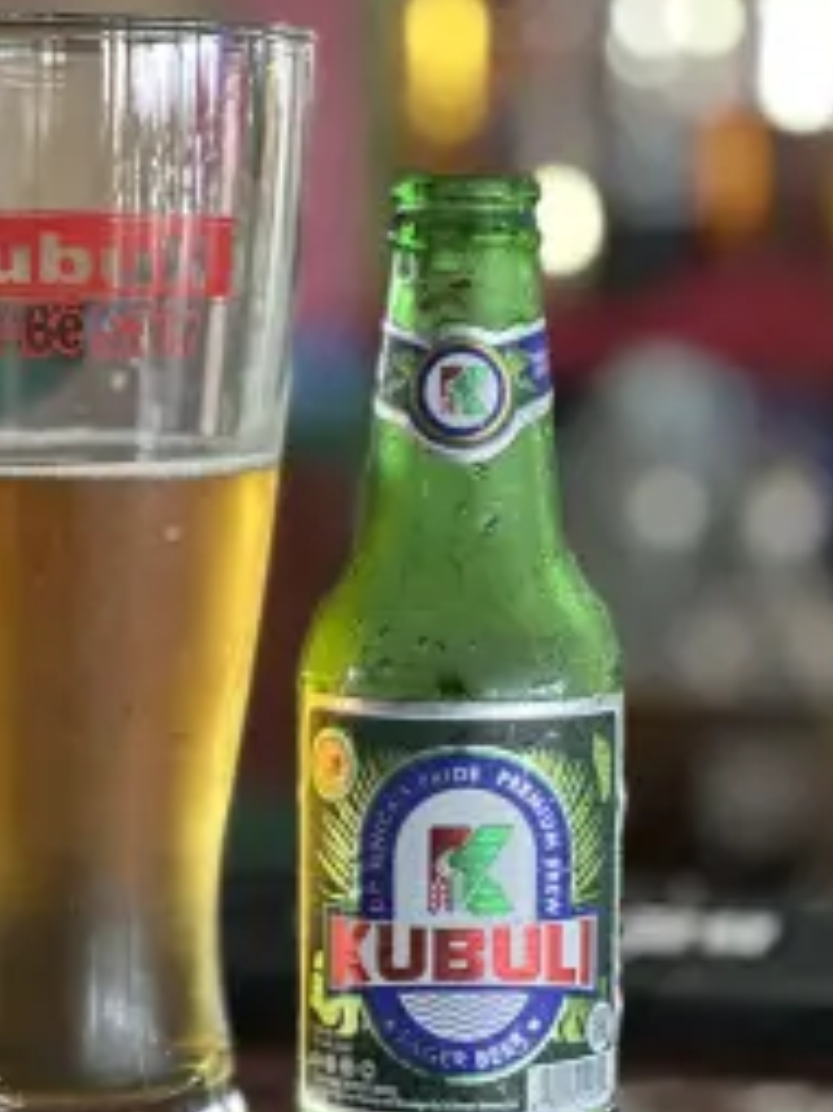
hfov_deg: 12.2
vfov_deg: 16.3
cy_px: 619
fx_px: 3886
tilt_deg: -5.3
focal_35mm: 121
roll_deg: -1.2
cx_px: 266
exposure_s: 1/33
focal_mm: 9
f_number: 2.8
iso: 320
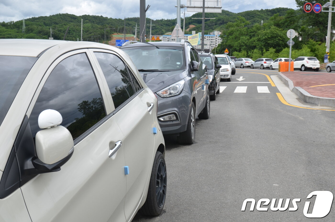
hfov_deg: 45.0
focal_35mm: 44
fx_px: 404
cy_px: 111
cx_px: 168
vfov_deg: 30.7
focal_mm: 29
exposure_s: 1/160
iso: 100
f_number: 6.3
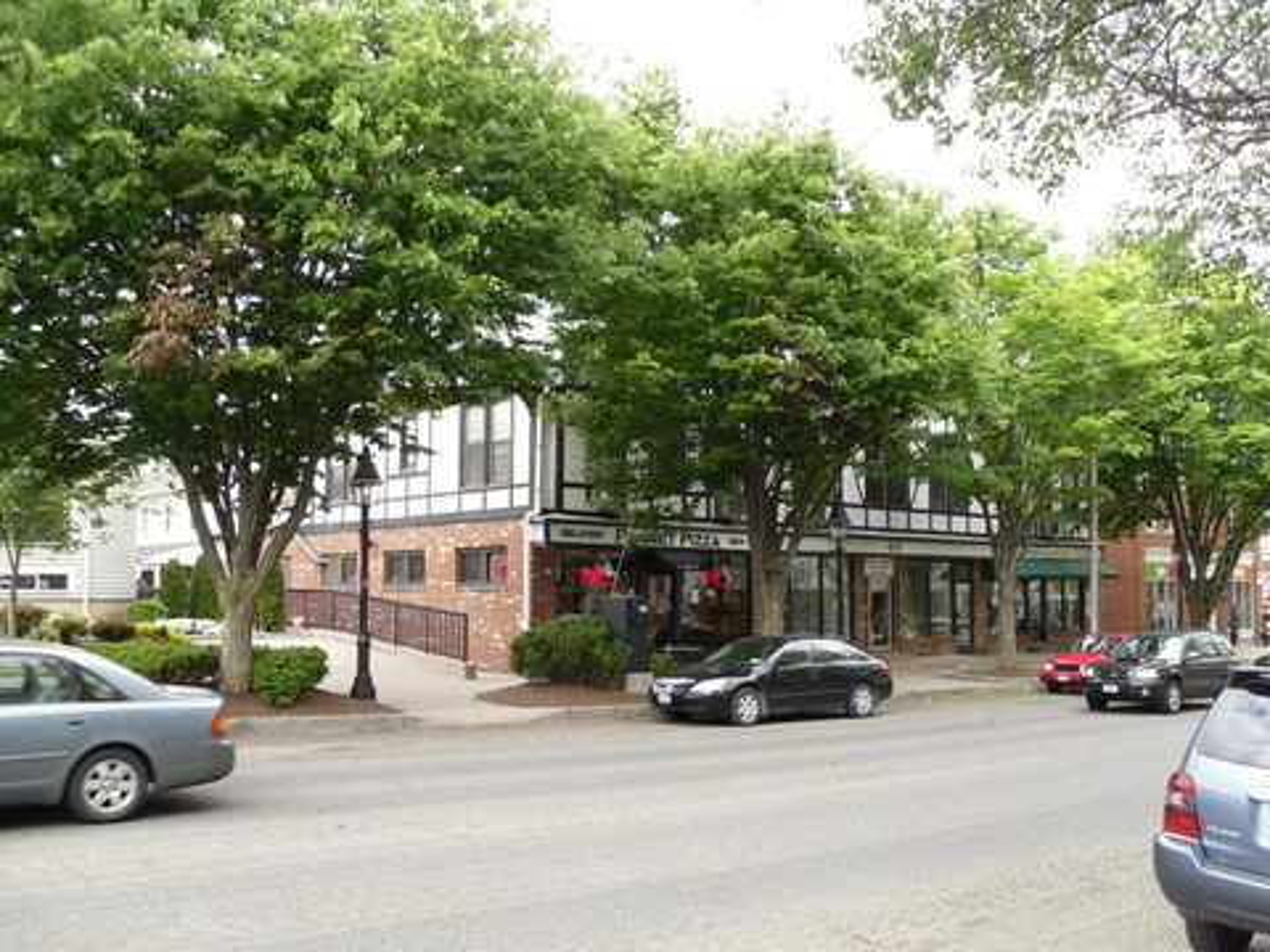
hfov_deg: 54.0
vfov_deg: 41.8
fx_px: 1247
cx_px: 635
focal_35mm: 34
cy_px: 476
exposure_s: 1/189
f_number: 2.8
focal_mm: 6
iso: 80
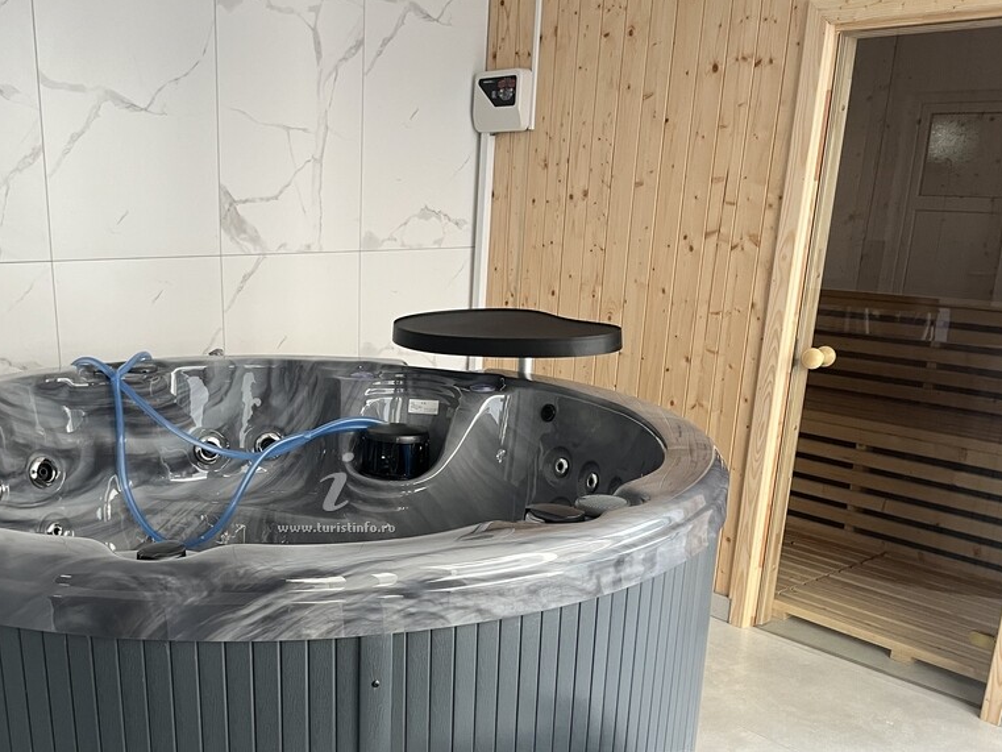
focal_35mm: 35
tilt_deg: -16.5
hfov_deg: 51.8
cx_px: 346
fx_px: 1013
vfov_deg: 40.2
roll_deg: -0.3
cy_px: 500
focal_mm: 5.1
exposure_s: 1/75
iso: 125
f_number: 1.6
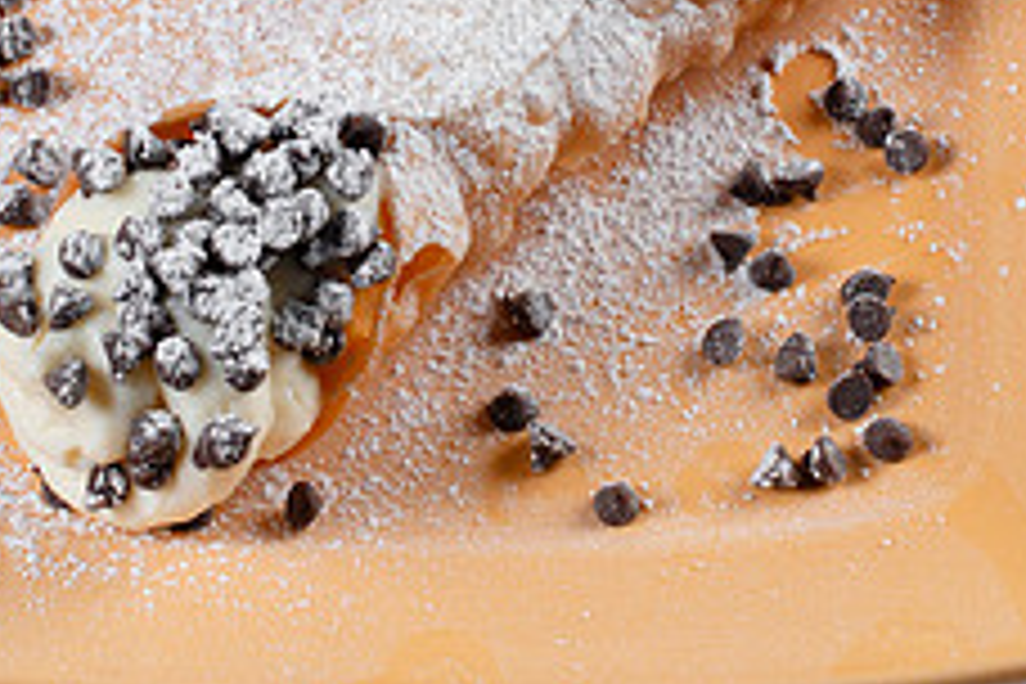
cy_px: 121
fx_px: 4275
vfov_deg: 9.1
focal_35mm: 150
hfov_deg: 13.7
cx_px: 461
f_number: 10
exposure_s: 1/200
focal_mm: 50
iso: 200
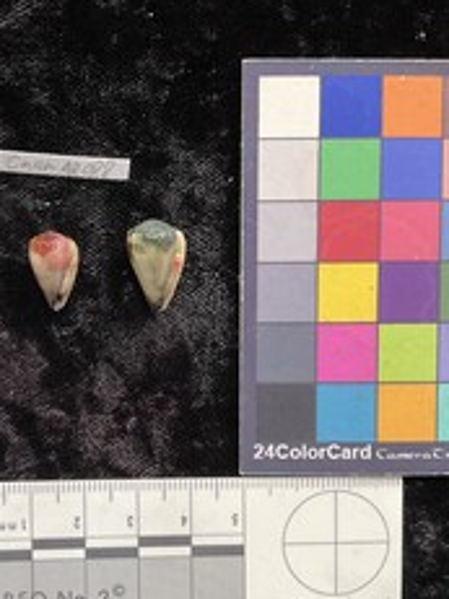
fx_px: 762
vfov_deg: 42.9
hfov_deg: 32.5
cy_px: 328
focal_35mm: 44
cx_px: 143
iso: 100
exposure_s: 1/60
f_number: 1.8
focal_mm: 3
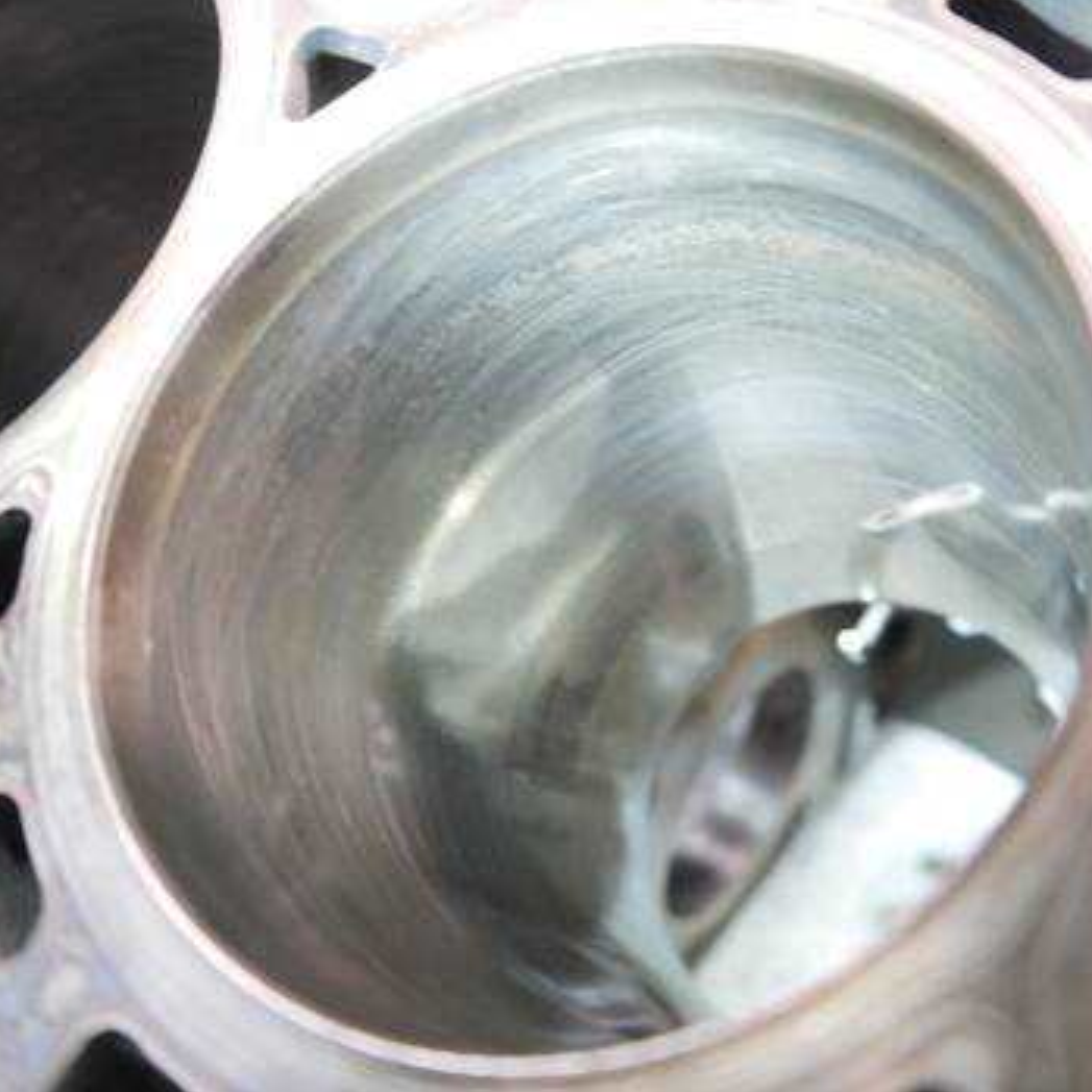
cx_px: 616
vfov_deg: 48.4
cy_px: 535
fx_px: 1213
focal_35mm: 34
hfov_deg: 48.3
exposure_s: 1/50
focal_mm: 14
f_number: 3.5
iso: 3200
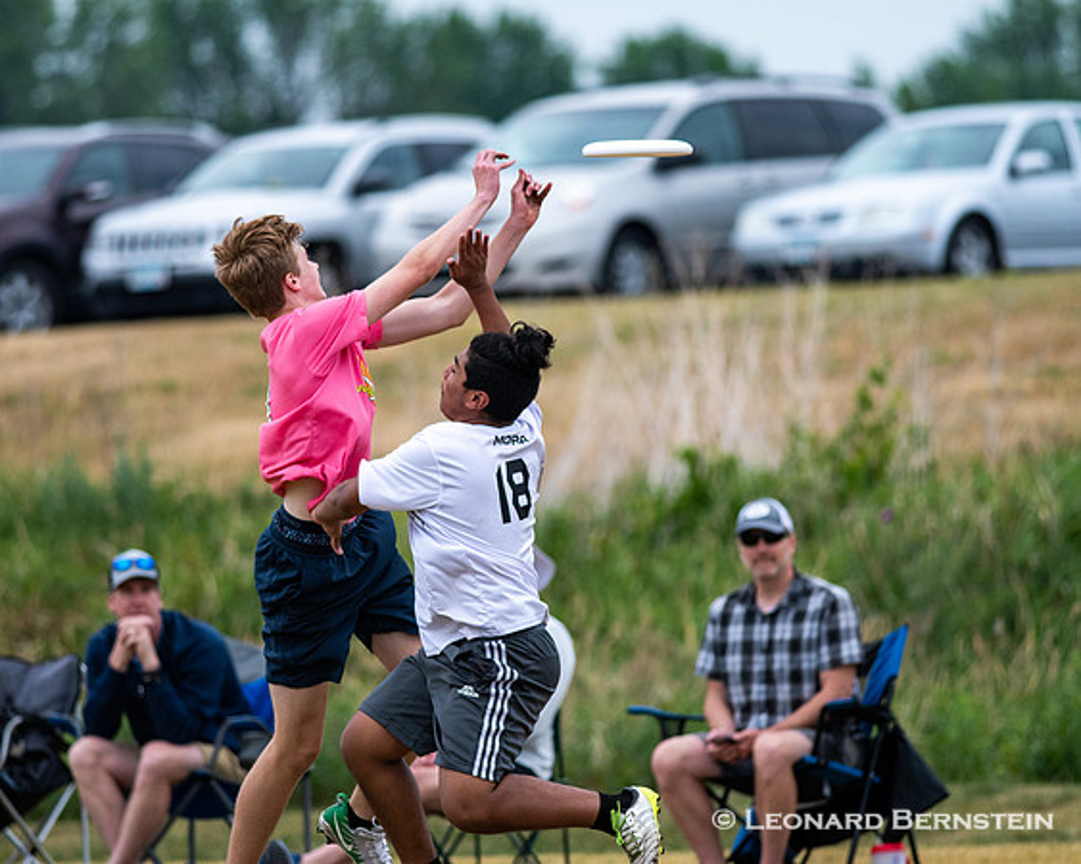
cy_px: 411
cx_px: 575
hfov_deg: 3.6
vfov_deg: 2.9
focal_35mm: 531
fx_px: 16987
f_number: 4
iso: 400
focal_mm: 300
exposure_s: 1/3200
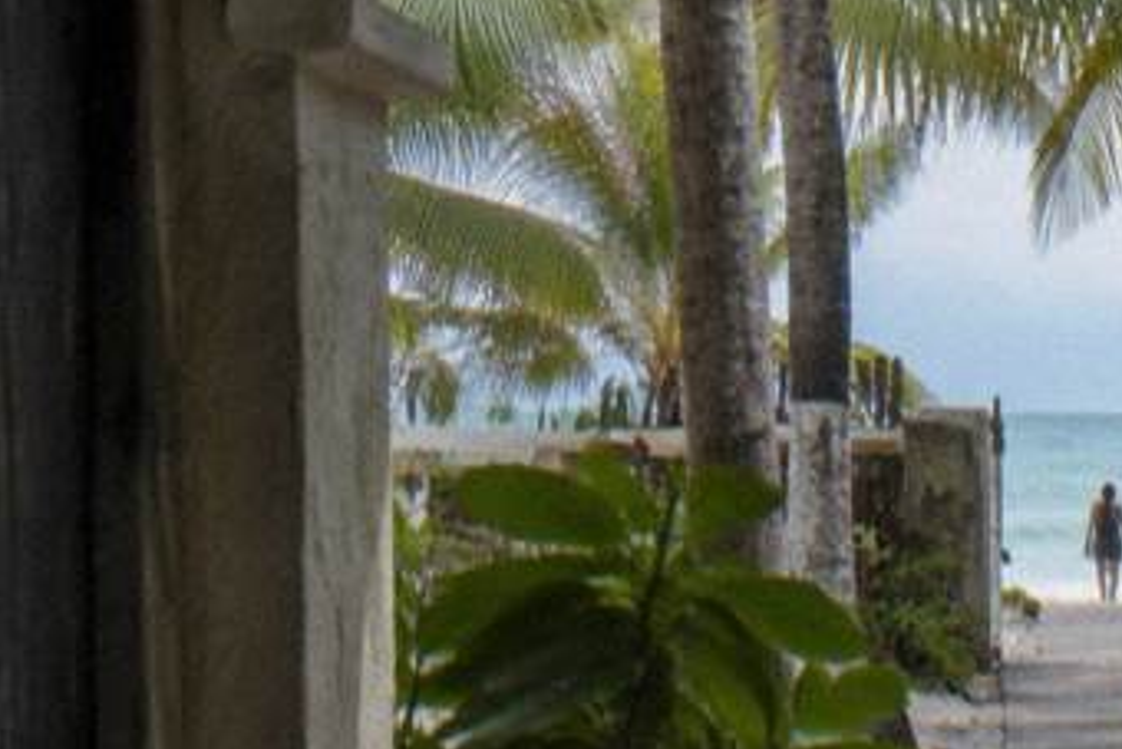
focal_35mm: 188
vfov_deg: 7.3
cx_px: 1488
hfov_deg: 10.7
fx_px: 5862
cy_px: 561
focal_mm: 64
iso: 320
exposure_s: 1/640
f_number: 4
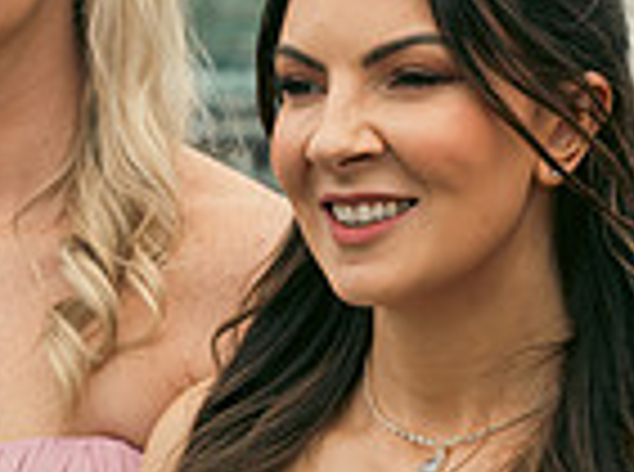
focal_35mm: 230
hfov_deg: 8.6
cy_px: 456
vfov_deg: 6.4
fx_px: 4202
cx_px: 513
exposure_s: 1/250
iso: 160
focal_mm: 58
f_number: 6.3
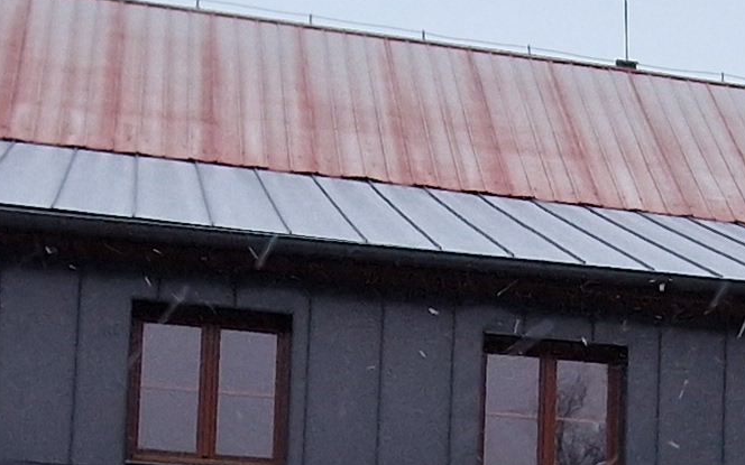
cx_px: 671
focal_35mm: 83
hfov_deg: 24.2
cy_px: 651
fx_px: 1685
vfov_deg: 14.8
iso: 250
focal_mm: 2.2
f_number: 2.2
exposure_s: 1/50
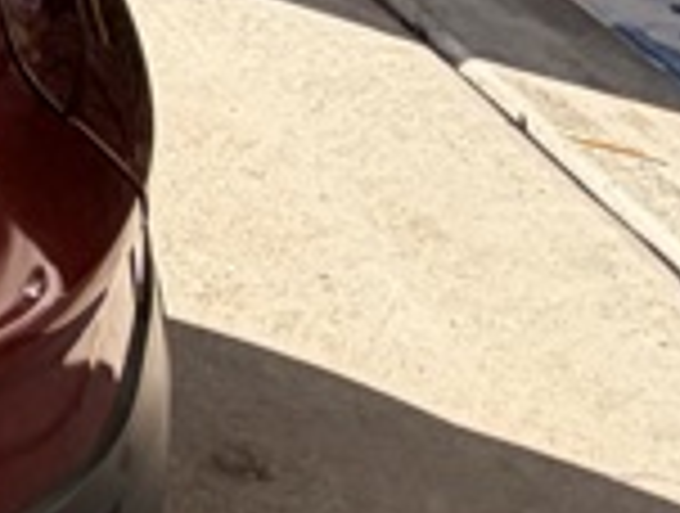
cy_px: -418
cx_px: -1569
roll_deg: +9.1
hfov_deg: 10.2
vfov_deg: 12.9
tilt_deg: -14.8
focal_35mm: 104
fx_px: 2048
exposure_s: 1/625
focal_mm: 2.22
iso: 40
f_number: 2.2
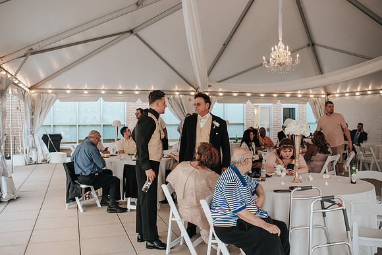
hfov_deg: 53.7
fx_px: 378
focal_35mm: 36
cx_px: 191
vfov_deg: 37.3
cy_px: 128
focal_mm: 35
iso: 360
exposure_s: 1/160
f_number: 2.8
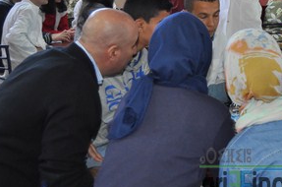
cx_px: 262
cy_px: 16
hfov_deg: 28.8
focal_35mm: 67
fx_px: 524
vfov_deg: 19.8
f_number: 3.5
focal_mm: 20
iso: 800
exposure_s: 1/100
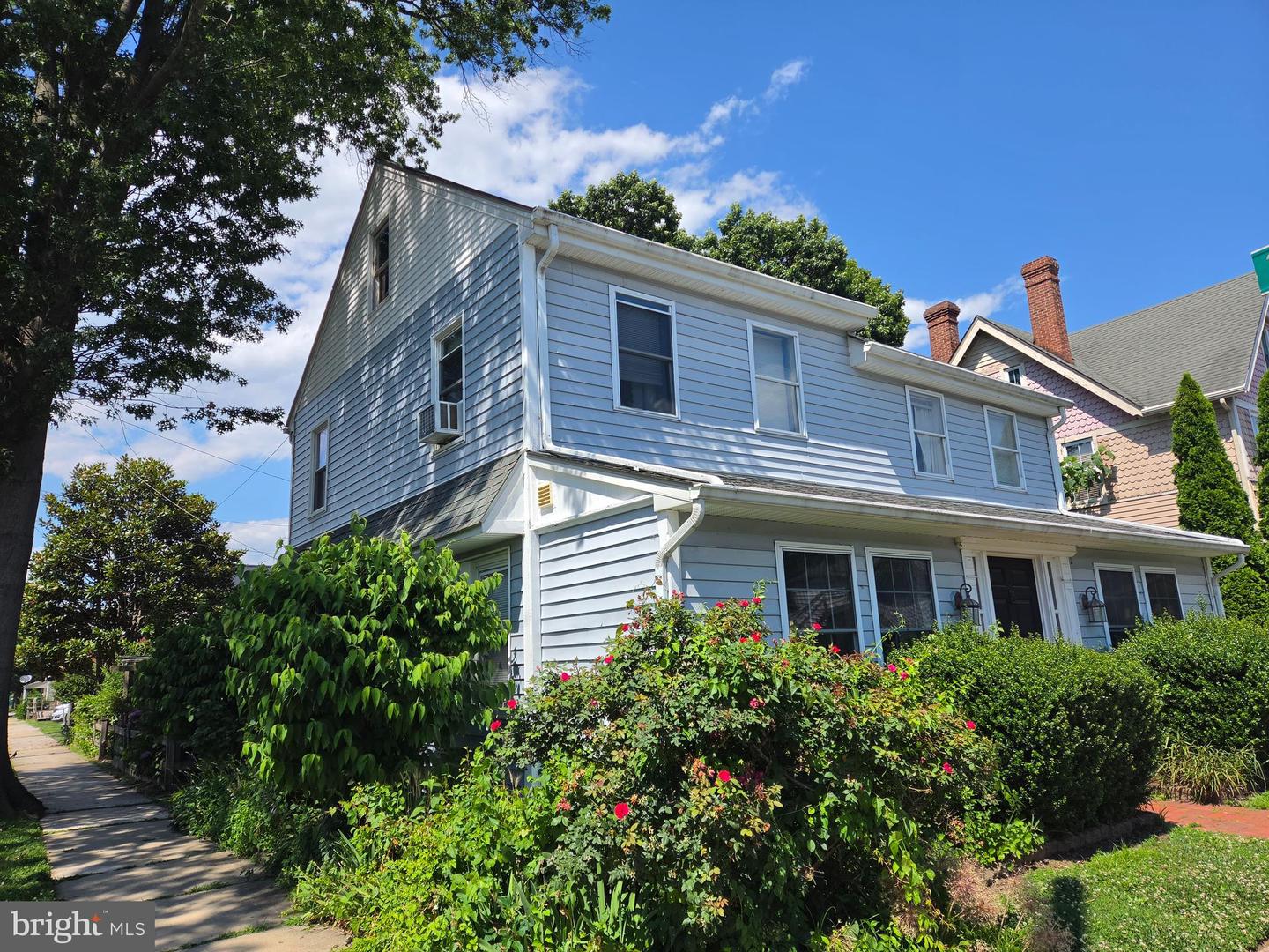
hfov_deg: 73.9
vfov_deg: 58.9
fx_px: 843
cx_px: 634
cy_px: 476
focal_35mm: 23
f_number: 1.8
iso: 80
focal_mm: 5.4
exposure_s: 1/4256
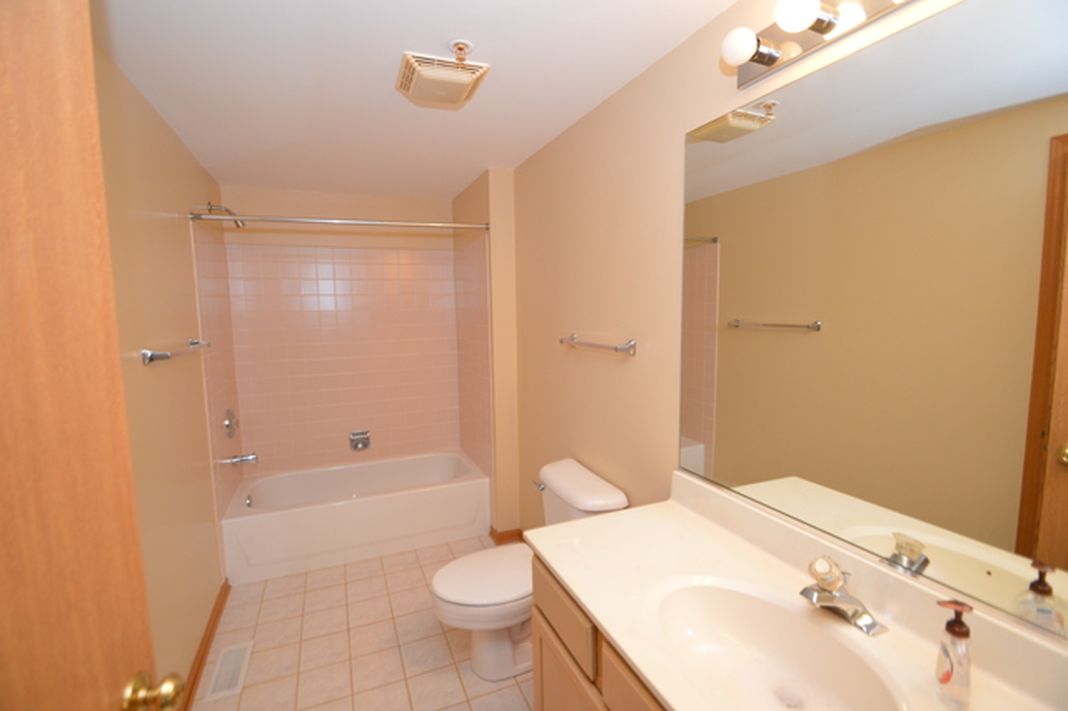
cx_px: 534
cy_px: 356
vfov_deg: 77.3
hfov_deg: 100.4
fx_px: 445
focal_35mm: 15
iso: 450
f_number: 3.5
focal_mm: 10
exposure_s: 1/60
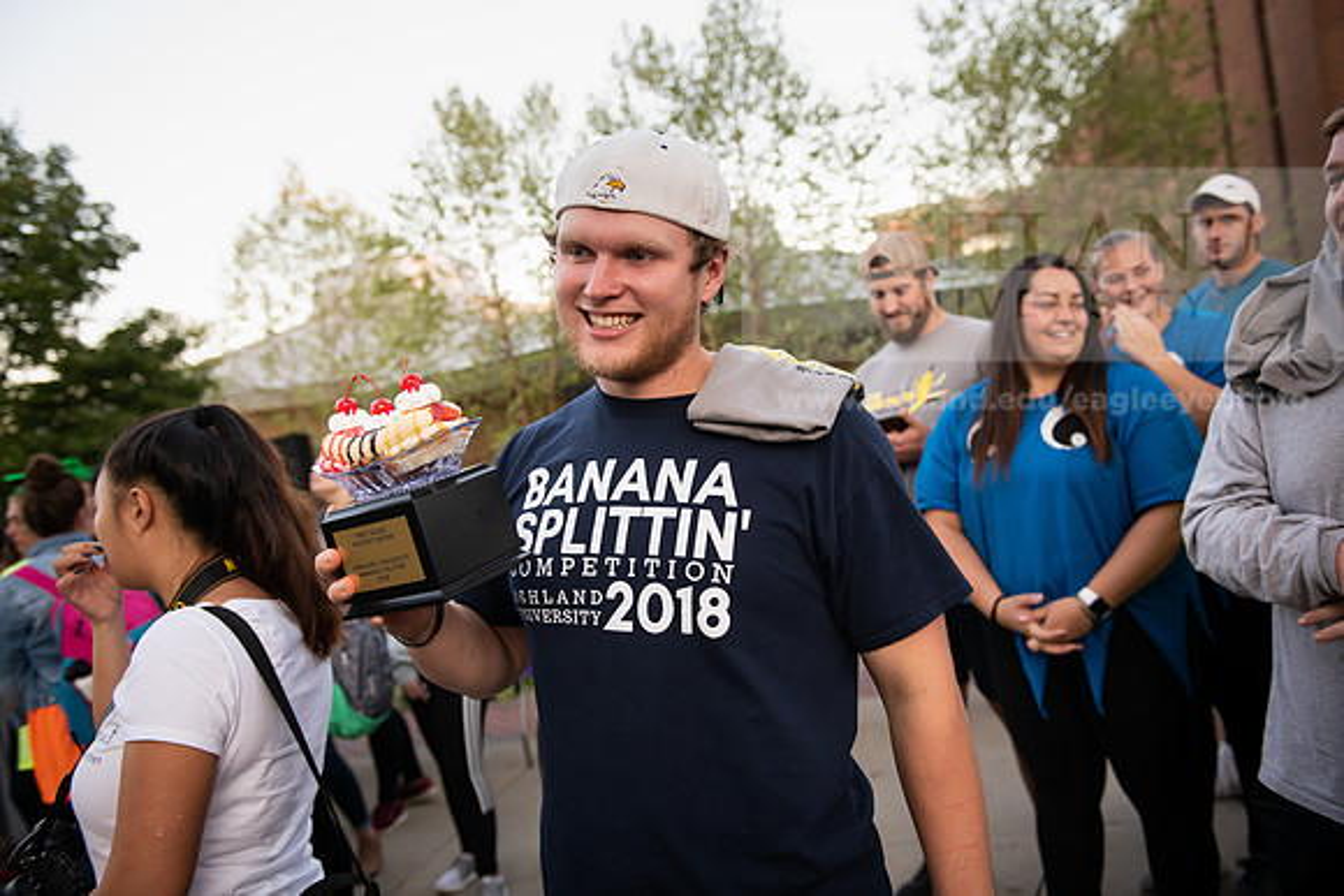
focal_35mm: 32
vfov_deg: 41.1
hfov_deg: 58.7
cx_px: 672
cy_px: 448
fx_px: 1195
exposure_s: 1/320
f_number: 3.5
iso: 1000
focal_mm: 32
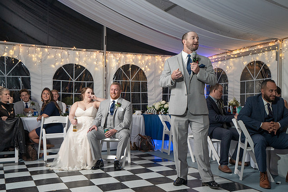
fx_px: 323
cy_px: 103
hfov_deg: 48.0
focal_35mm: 40
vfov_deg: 33.1
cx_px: 157
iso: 2000
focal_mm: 35
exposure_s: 1/250
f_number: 5.6
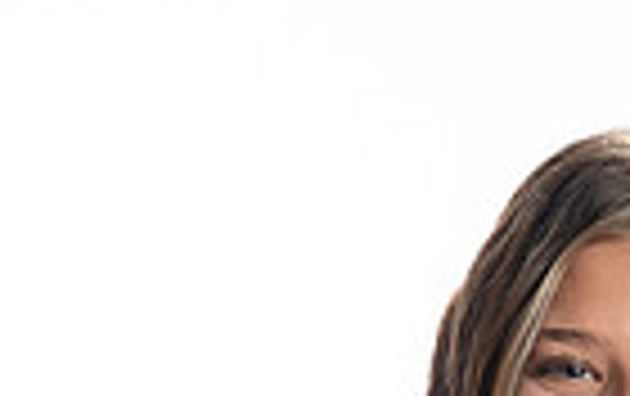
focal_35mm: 134
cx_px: 603
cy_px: 954
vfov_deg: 8.9
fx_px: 2304
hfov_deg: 15.3
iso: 800
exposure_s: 1/250
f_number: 8
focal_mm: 41
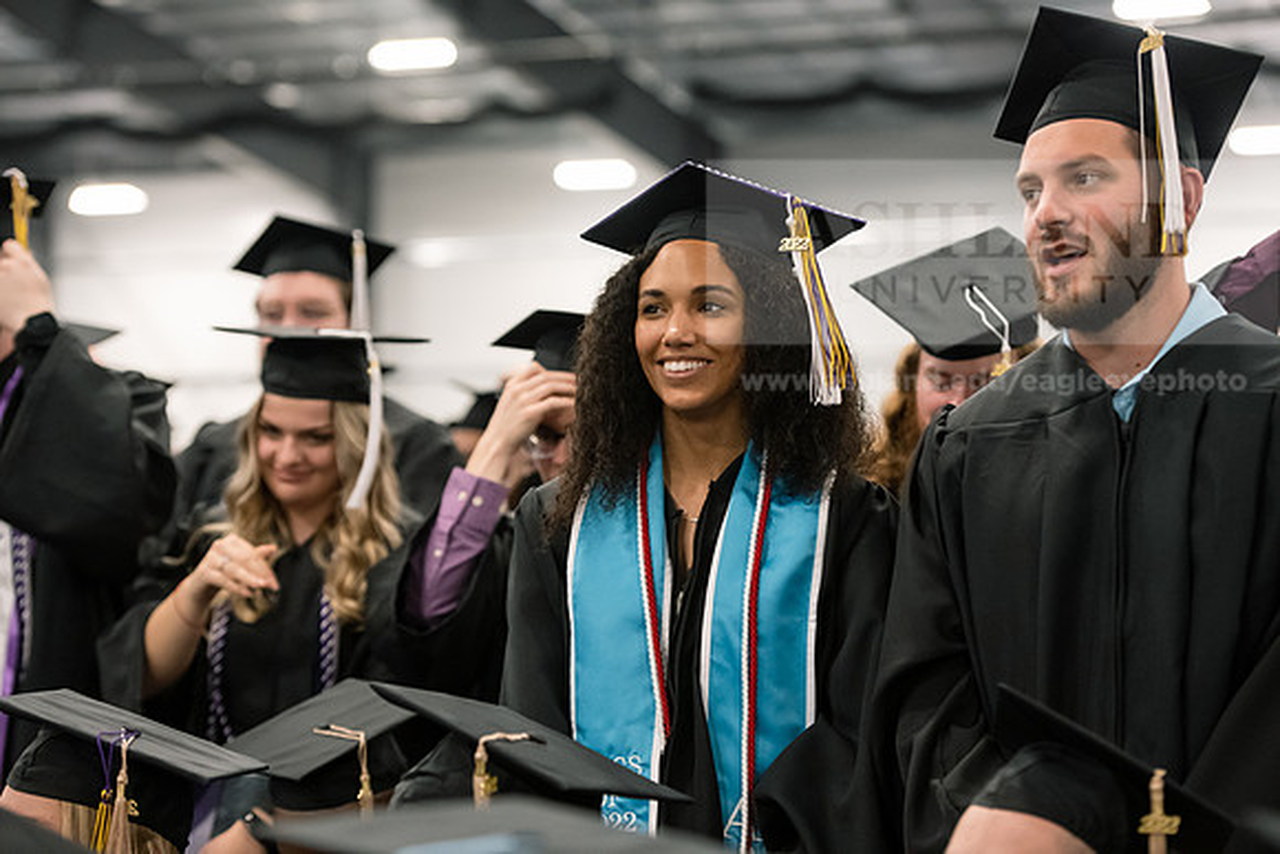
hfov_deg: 20.0
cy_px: 427
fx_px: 3627
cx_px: 640
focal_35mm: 102
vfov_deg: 13.4
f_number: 3.5
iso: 4000
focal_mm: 102
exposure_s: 1/200
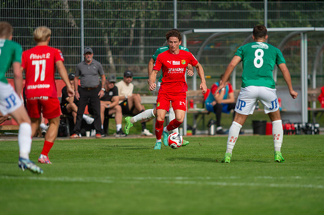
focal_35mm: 420
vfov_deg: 3.3
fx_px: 3778
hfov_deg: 4.9
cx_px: 162
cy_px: 108
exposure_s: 1/1250
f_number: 4
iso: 200
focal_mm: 420
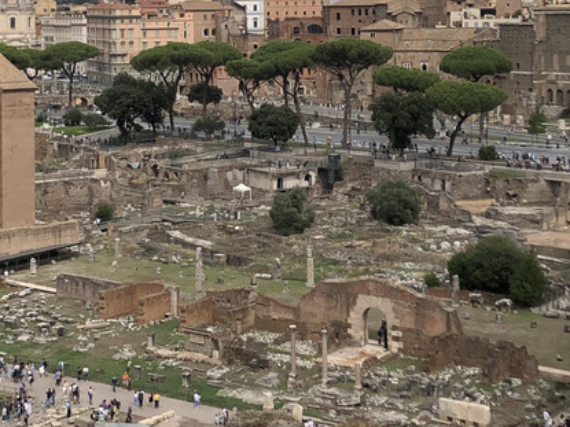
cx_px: 196
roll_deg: +1.5
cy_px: 56
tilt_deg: -2.4
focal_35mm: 81
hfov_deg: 24.0
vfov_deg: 18.0
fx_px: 1333
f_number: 1.8
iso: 25
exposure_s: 1/3040
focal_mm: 4
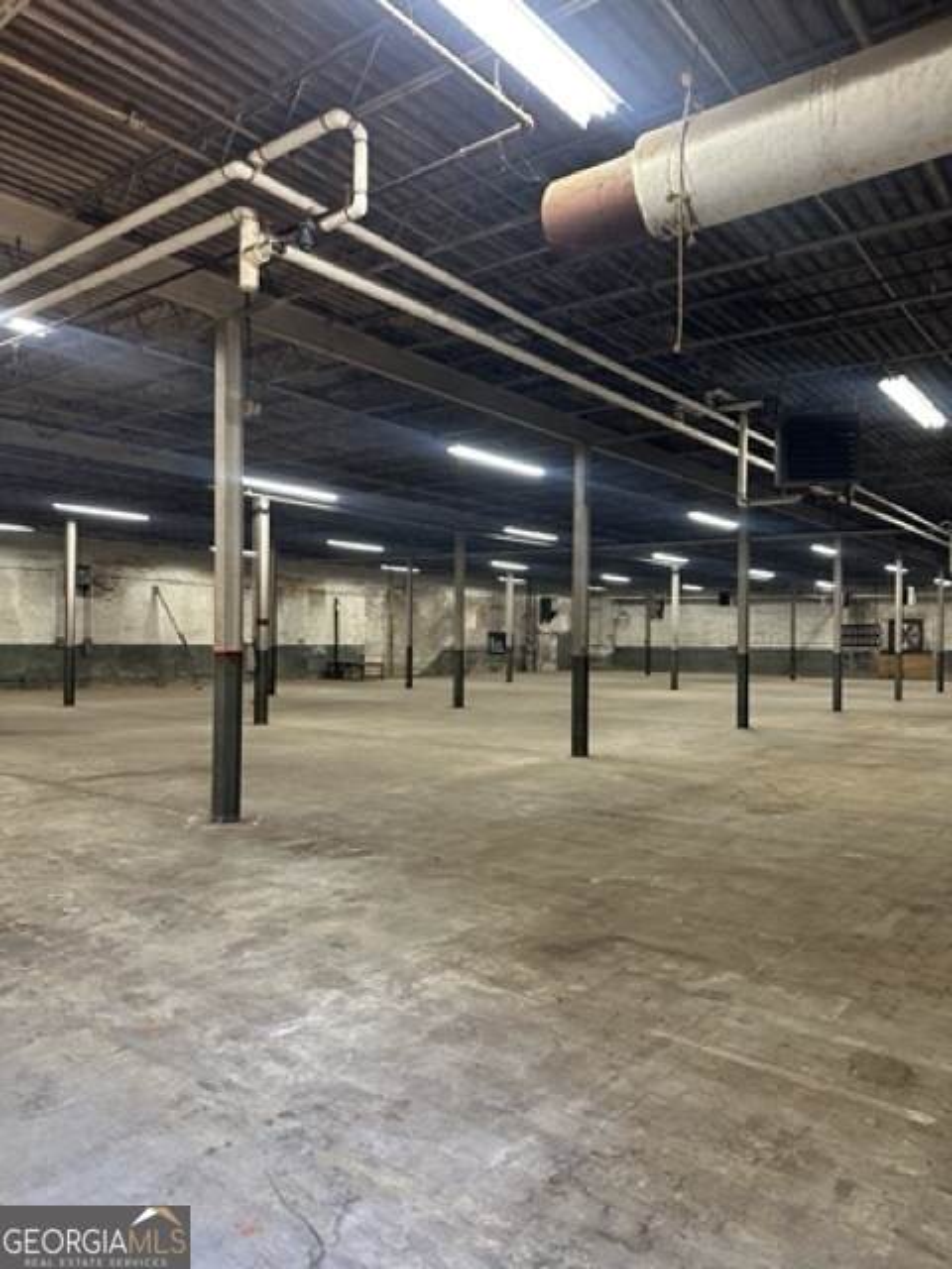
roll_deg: -1.9
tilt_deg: +1.4
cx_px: 476
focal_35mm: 24
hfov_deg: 56.8
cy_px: 634
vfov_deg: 71.6
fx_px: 880
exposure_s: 1/60
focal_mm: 6.86
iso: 400
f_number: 1.78
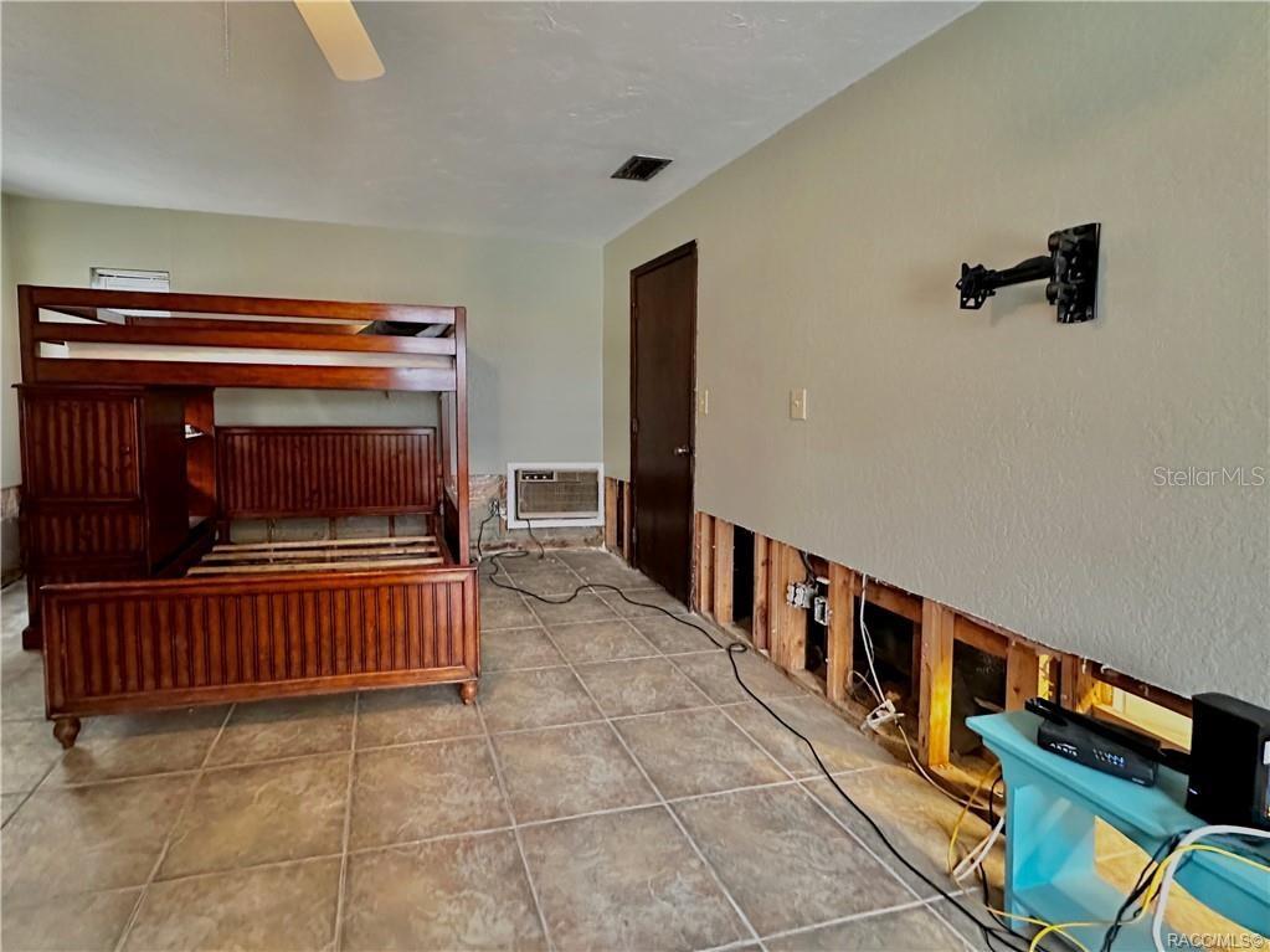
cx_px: 635
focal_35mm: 14
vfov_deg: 85.7
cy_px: 476
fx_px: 514
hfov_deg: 102.1
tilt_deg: -6.6
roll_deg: -0.3
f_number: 2.2
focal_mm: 2.22
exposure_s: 1/40
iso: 1000
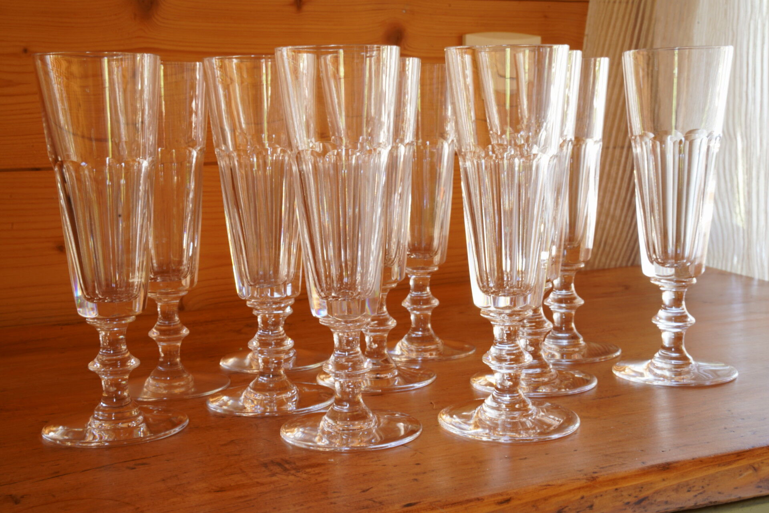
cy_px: 256
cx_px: 384
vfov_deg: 26.5
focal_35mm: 51
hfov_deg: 38.9
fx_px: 1089
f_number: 22
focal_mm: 51
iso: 200
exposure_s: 4
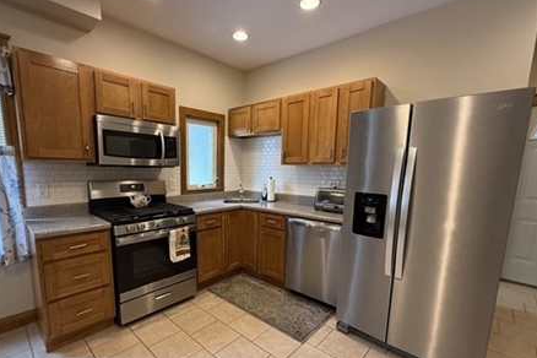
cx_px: 251
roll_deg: -0.7
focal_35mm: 17
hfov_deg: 93.1
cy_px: 204
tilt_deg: -8.4
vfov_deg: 70.1
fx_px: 254
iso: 320
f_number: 2.2
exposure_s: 1/60
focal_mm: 2.22
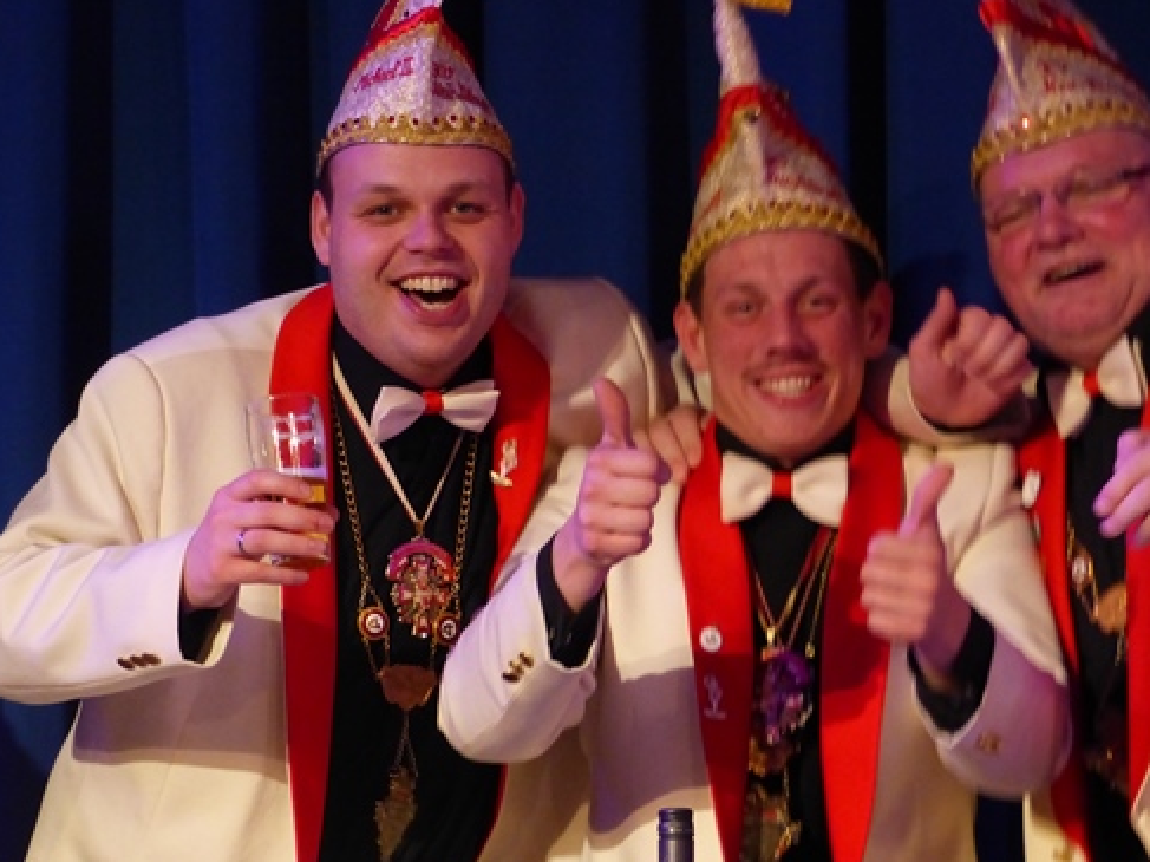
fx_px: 7772
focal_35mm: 234
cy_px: 553
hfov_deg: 8.5
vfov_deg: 6.3
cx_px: 588
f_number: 2.8
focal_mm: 32
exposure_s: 1/60
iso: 640
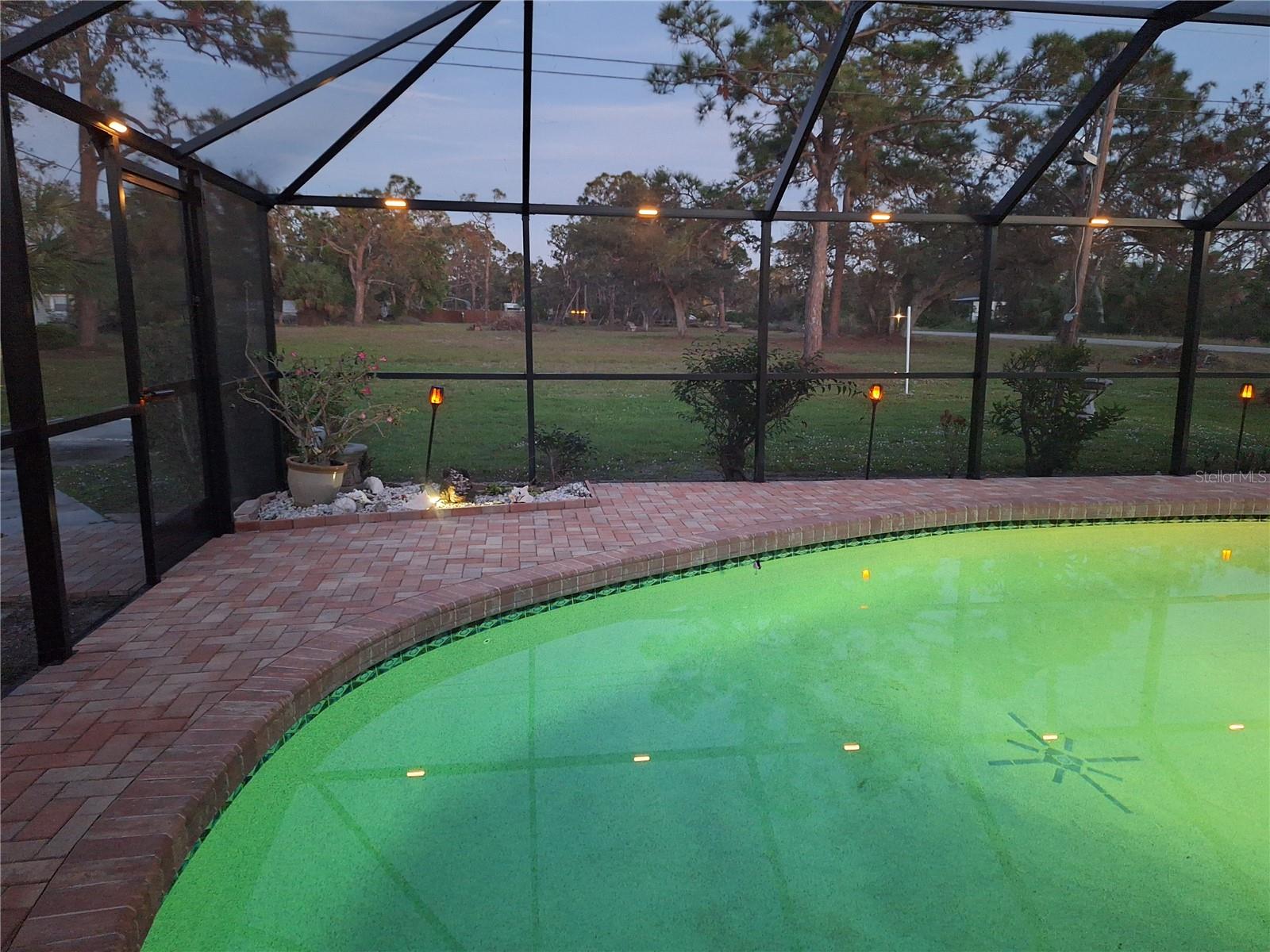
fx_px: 844
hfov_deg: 73.9
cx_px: 635
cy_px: 476
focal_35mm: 23
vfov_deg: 58.9
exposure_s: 1/17
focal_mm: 5.54
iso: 1250
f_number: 1.8
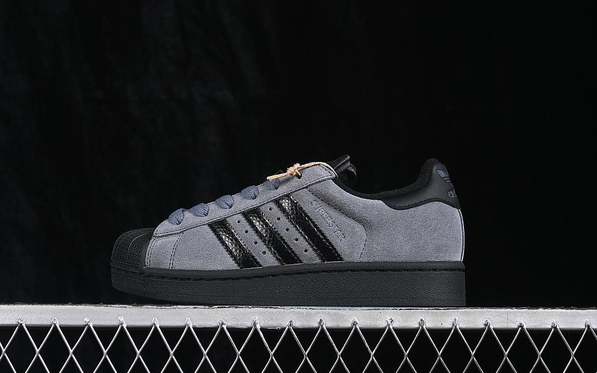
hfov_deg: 26.8
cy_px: 181
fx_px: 1253
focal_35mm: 77
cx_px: 297
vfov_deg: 16.9
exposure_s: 1/60
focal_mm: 50
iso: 160
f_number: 6.3
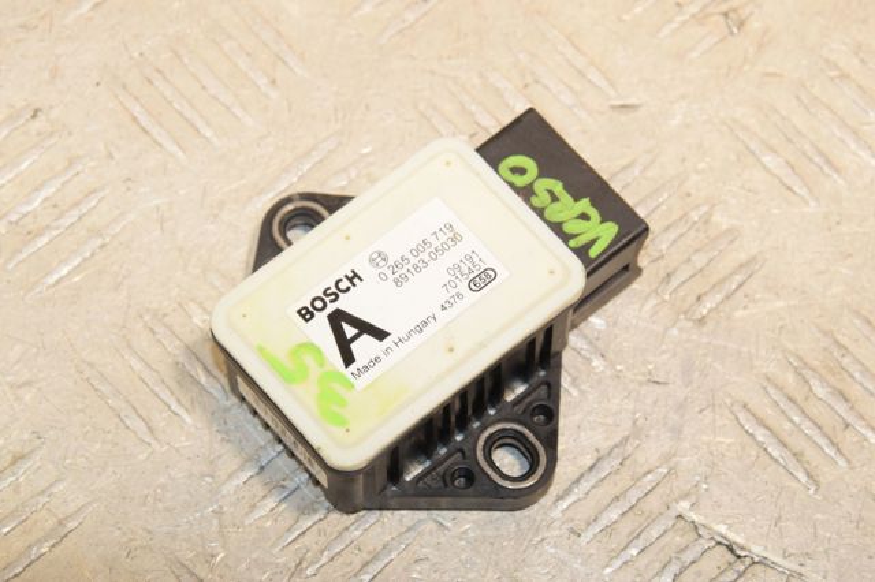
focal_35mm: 128
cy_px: 291
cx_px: 438
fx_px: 3097
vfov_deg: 10.7
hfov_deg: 16.1
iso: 1600
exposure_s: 1/200
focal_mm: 85
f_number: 10
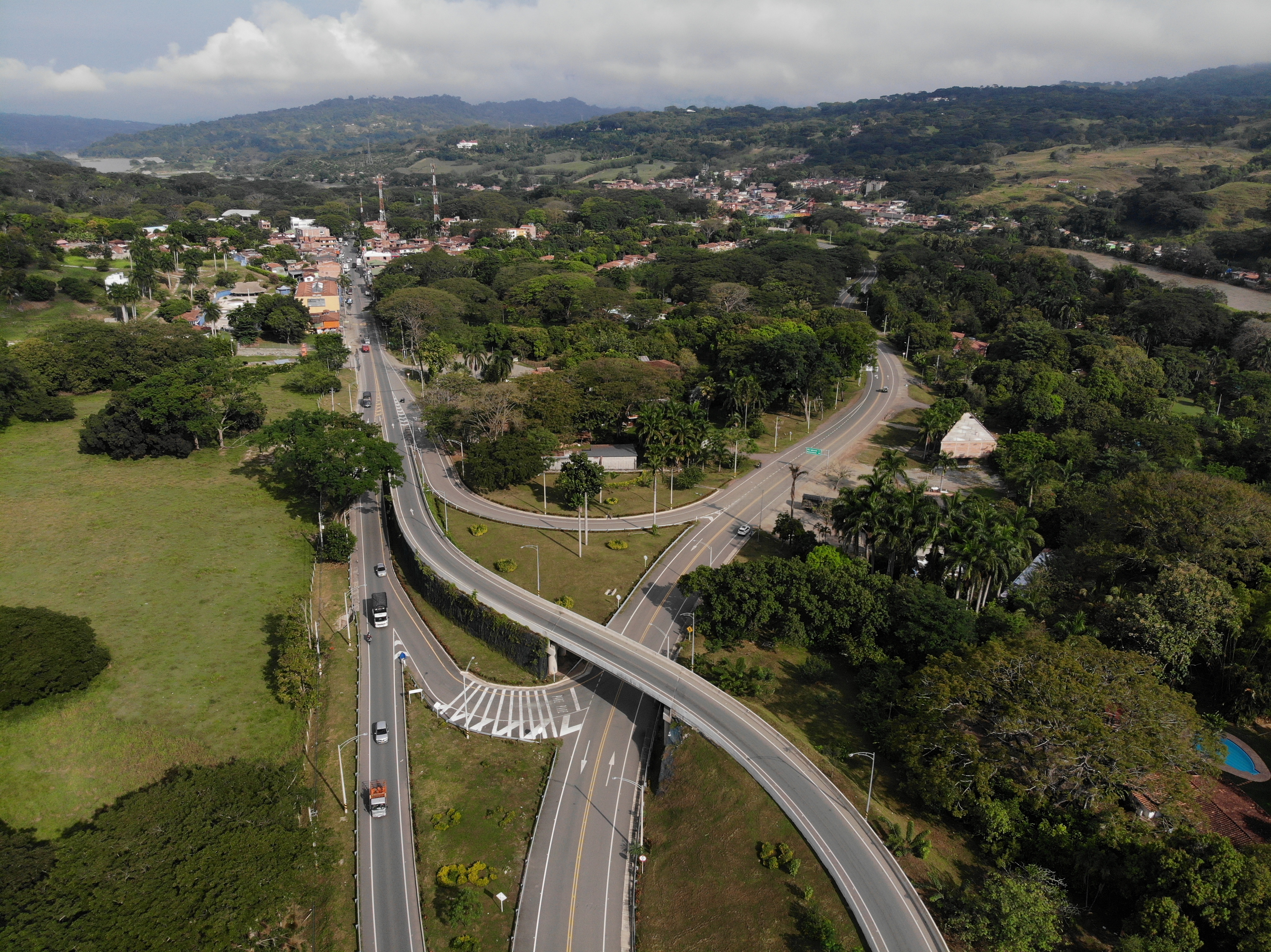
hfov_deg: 71.6
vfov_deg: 56.8
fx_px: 881
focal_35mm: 24
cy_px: 476
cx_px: 636
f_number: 2.8
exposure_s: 1/1600
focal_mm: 4.5
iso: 100
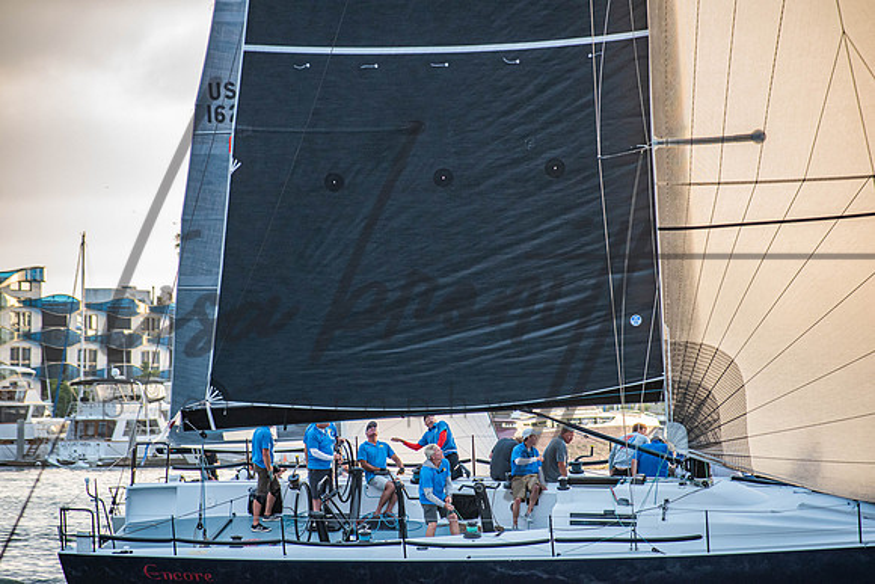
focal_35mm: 202
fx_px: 4923
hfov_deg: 10.2
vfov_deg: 6.8
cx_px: 438
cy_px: 292
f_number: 5.6
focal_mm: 135
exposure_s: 1/250
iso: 800
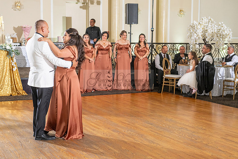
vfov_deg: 24.1
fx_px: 373
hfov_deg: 35.4
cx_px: 104
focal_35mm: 56
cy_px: 86
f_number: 4
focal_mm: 50
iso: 800
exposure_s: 1/160
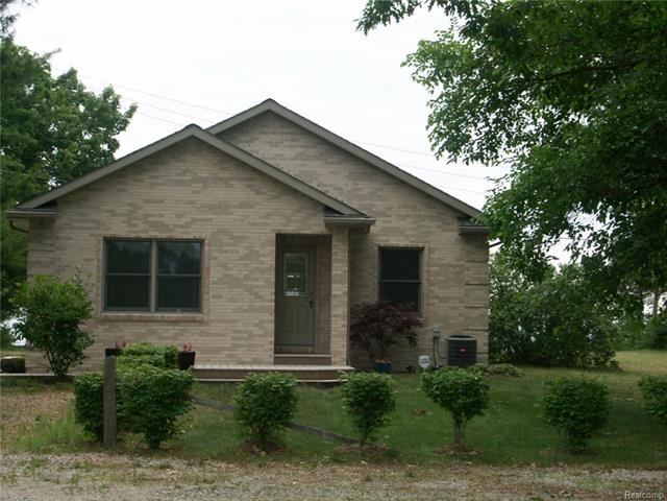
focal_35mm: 81
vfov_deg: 18.2
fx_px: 1561
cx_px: 334
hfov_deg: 24.1
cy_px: 250
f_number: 4.5
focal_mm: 20.65
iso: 100
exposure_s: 1/250
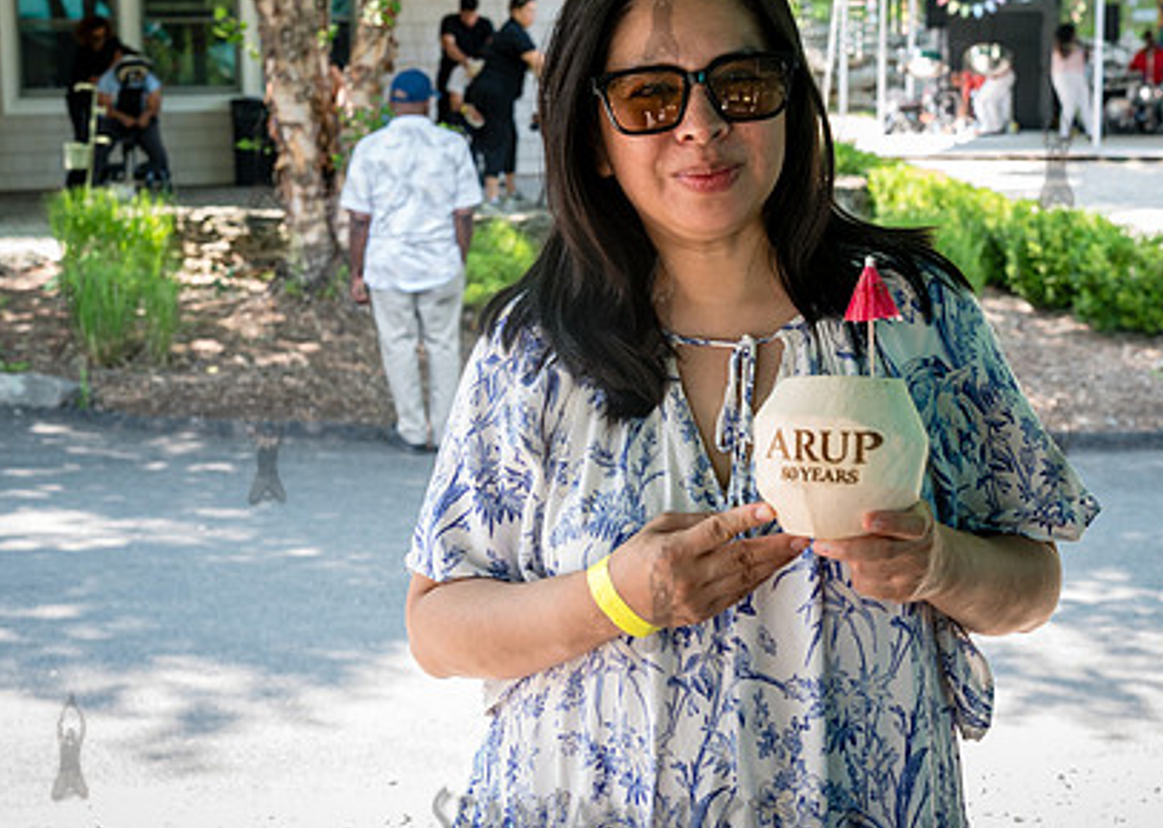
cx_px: 585
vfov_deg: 22.5
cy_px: 375
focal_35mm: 63
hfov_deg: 31.3
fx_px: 2078
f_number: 4.5
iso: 640
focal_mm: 35
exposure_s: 1/200
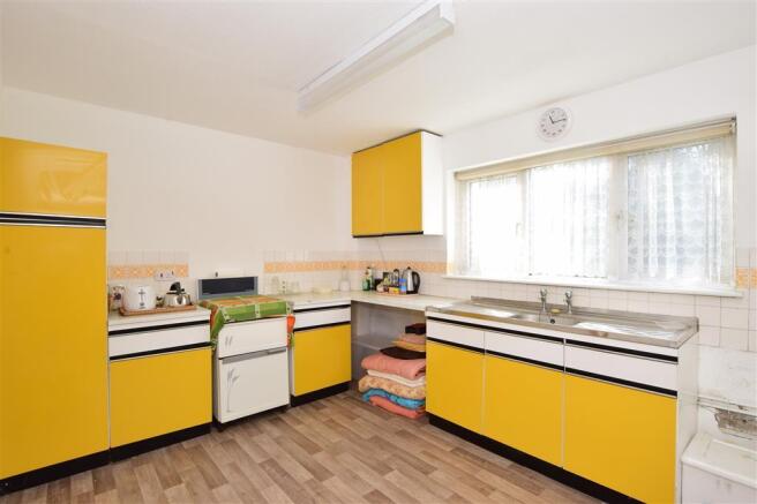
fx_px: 347
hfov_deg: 95.0
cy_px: 252
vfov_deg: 72.0
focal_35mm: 16
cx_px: 378
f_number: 10
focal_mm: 11
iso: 400
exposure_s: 1/20
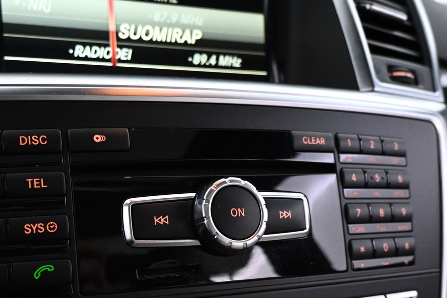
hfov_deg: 44.1
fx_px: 546
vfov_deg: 29.7
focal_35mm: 44
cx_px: 160
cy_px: 243
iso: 4000
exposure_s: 1/60
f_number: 3.5
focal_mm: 16
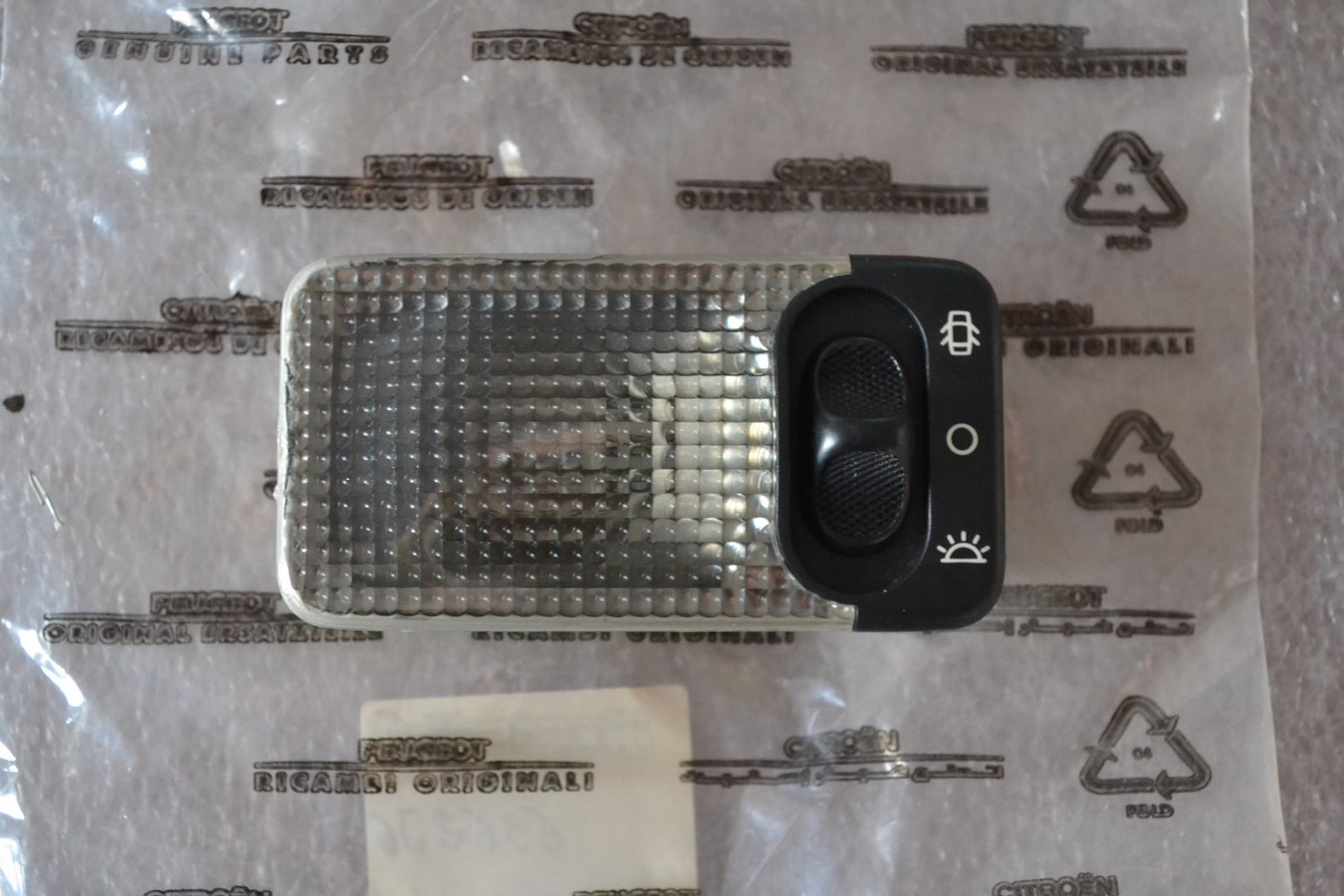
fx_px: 2240
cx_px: 672
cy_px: 448
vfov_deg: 22.6
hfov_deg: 33.4
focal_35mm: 60
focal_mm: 40
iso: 3200
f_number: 5.3
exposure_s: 1/50
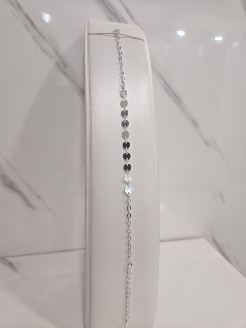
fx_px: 218
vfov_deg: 73.9
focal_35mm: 23
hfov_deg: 58.9
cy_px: 164
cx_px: 123
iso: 160
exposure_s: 1/100
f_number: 1.8
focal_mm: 5.4
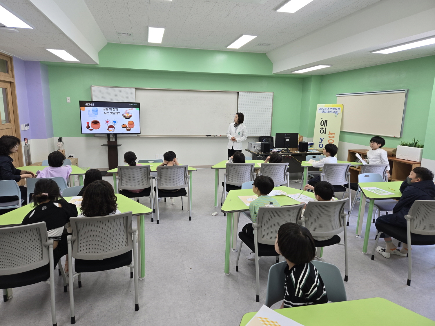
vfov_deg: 58.9
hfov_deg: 73.9
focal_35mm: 23
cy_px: 163
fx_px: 289
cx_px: 218
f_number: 1.8
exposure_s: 1/120
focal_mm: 5.4
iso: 80
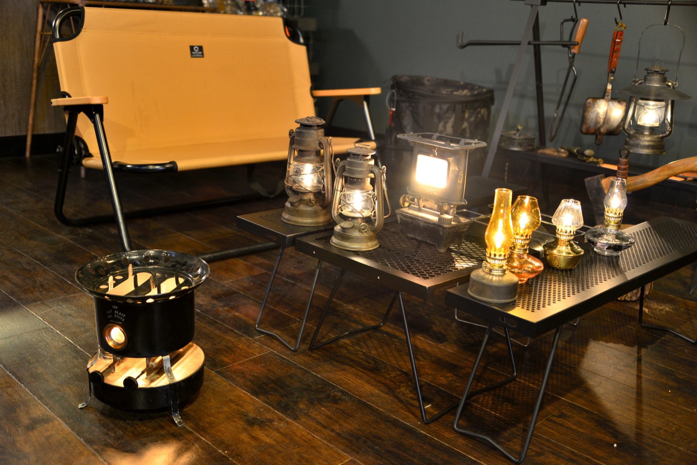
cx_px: 348
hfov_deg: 50.7
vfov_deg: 35.1
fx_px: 736
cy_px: 232
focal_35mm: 38
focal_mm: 38
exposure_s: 1/3.33
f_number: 4
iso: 320
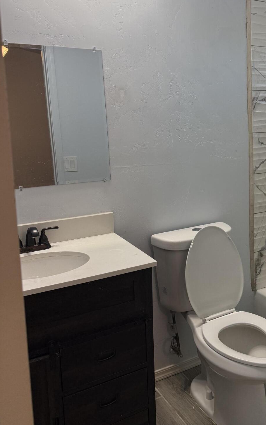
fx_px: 406
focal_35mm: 35
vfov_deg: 55.1
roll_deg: +1.4
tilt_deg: -8.0
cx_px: 218
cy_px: 182
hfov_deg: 35.0
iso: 200
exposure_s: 1/200
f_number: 1.78
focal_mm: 6.76
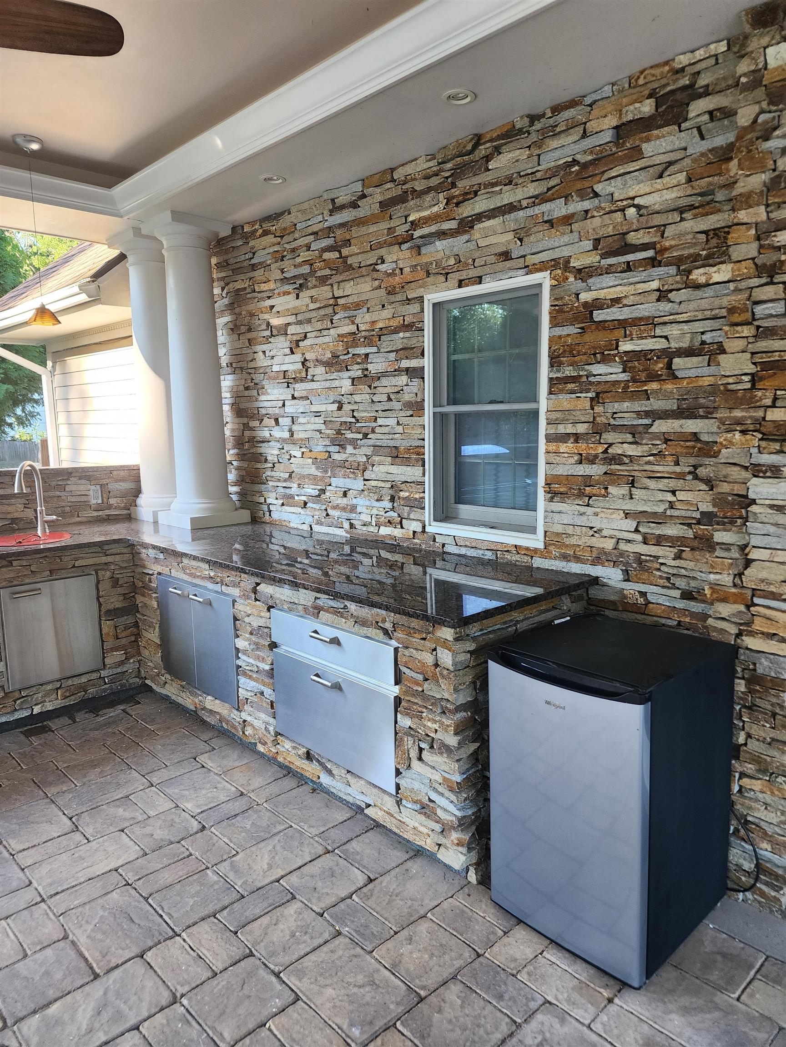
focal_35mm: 23
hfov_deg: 58.9
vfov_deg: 73.9
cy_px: 524
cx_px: 393
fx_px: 696
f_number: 1.8
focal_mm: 6.4
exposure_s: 1/120
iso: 160
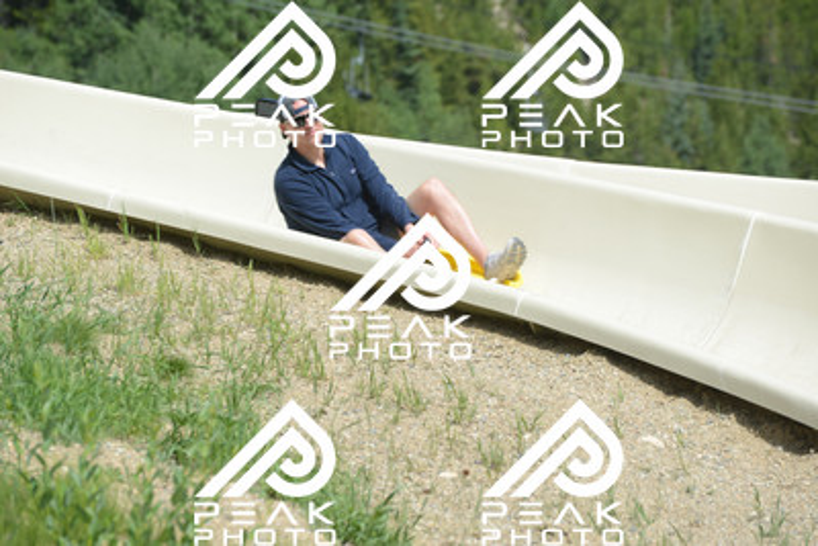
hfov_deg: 10.5
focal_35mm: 195
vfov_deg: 7.0
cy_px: 273
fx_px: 4432
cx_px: 409
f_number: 6.3
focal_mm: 195
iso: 200
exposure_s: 1/640
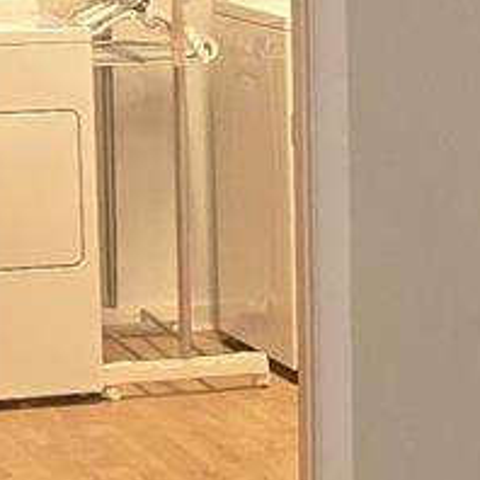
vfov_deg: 8.3
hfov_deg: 8.0
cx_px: 943
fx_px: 3294
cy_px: 305
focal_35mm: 210
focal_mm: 5.4
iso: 125
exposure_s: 1/24
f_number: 1.8
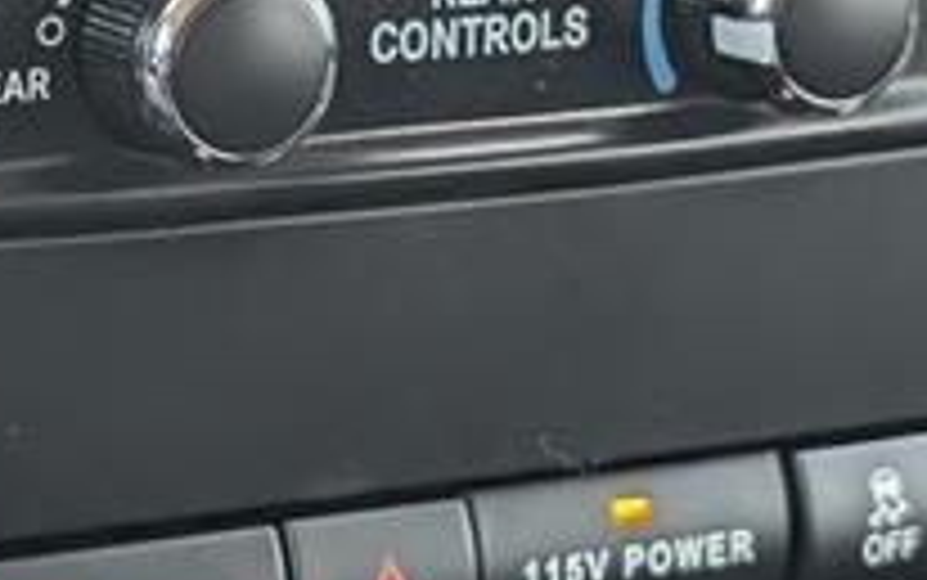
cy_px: -9
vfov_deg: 8.1
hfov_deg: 13.0
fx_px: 4070
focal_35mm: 161
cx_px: 364
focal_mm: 6.9
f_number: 1.68
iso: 510
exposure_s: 1/333
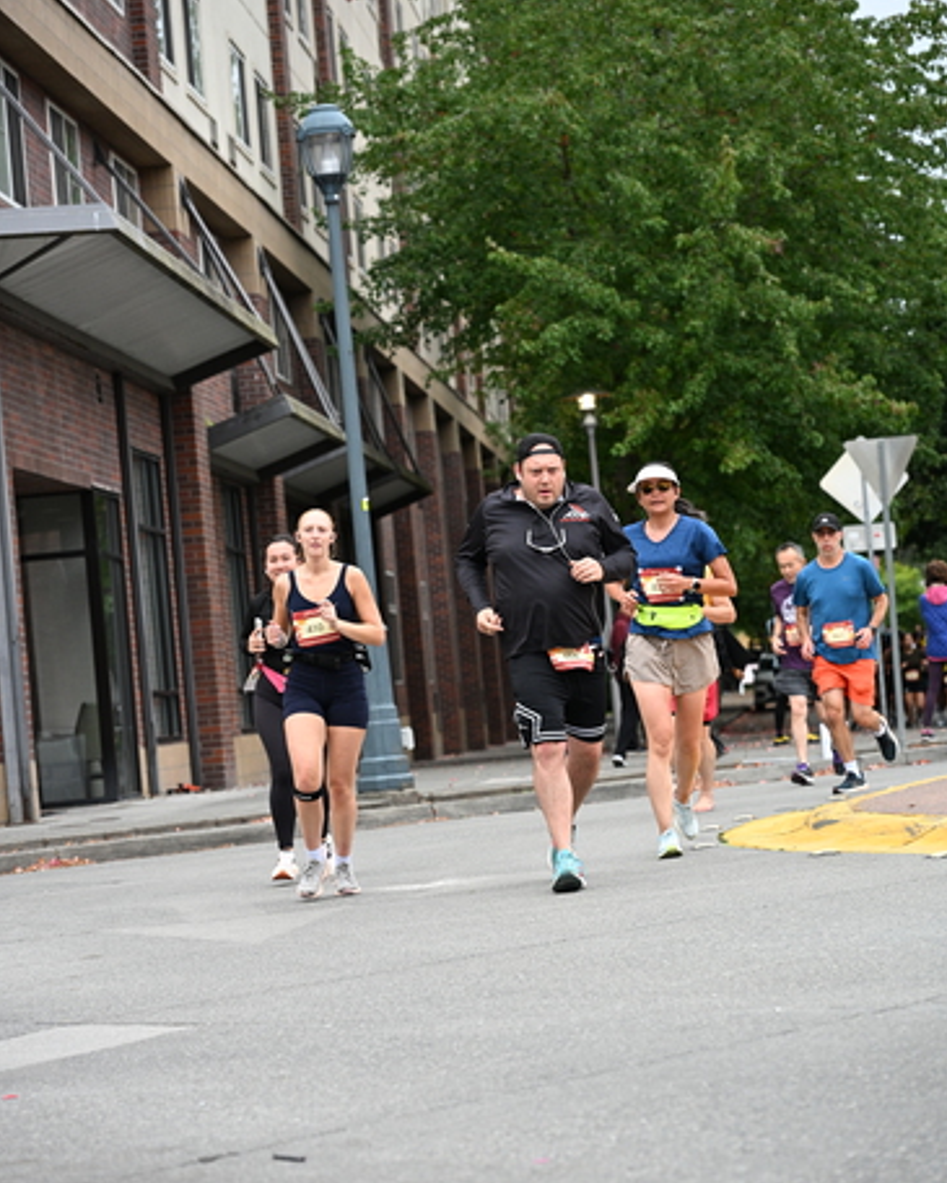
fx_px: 3607
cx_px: 474
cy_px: 633
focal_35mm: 103
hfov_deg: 15.0
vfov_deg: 18.6
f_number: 4
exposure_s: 1/800
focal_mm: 91
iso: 1600
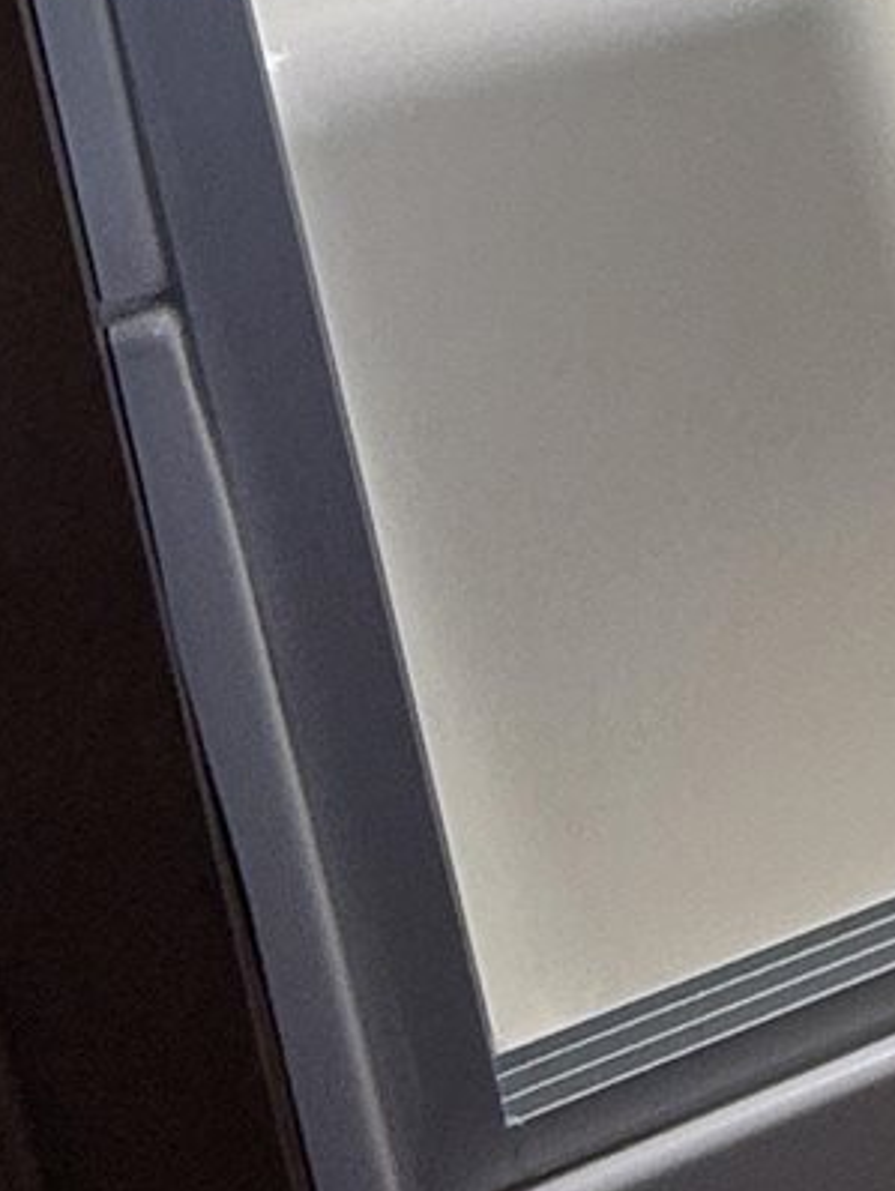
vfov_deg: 21.0
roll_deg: +5.7
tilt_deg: -9.0
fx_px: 2789
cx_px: 1784
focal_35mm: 81
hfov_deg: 14.9
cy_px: -524
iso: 50
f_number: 2.2
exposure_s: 1/99
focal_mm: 2.22
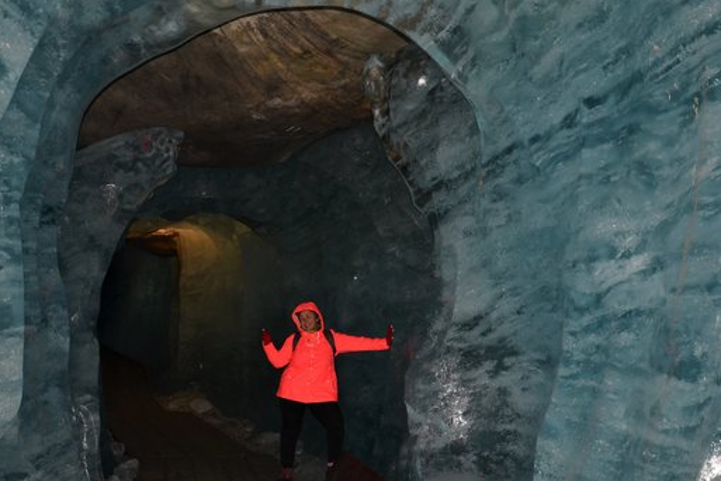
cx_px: 282
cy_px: 307
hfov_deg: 46.1
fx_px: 841
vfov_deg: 31.7
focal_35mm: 42
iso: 320
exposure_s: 1/60
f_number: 3.8
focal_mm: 18
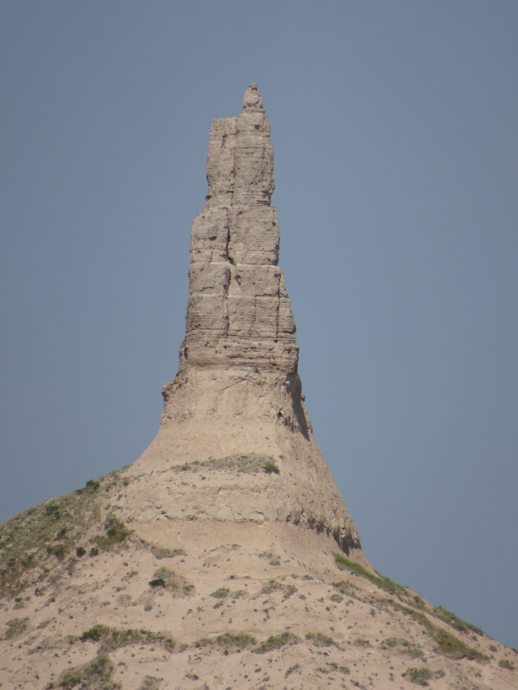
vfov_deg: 2.8
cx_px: 259
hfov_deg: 2.1
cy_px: 345
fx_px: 14306
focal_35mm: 717
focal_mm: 122.45
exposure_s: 1/640
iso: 80
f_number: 6.3
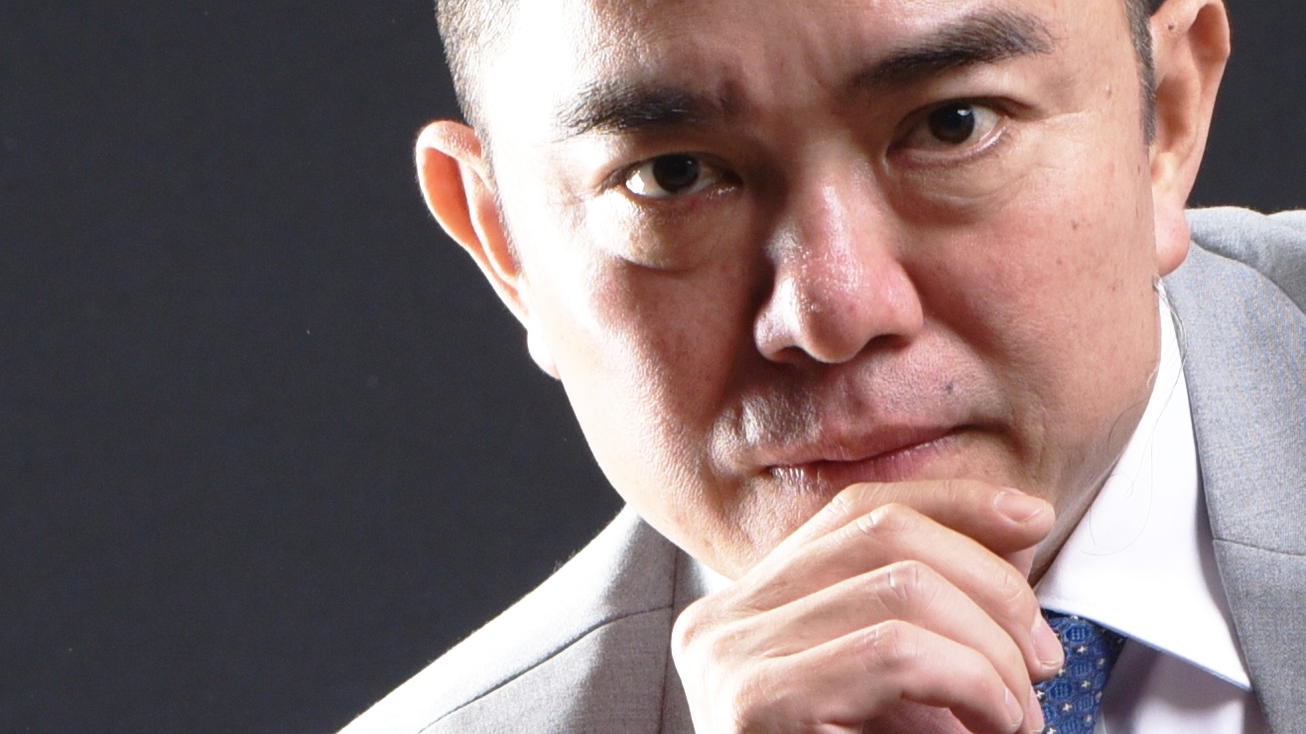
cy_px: 1032
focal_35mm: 412
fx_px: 14266
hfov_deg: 5.2
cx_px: 1477
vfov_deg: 2.9
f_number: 8
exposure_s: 1/125
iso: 160
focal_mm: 86
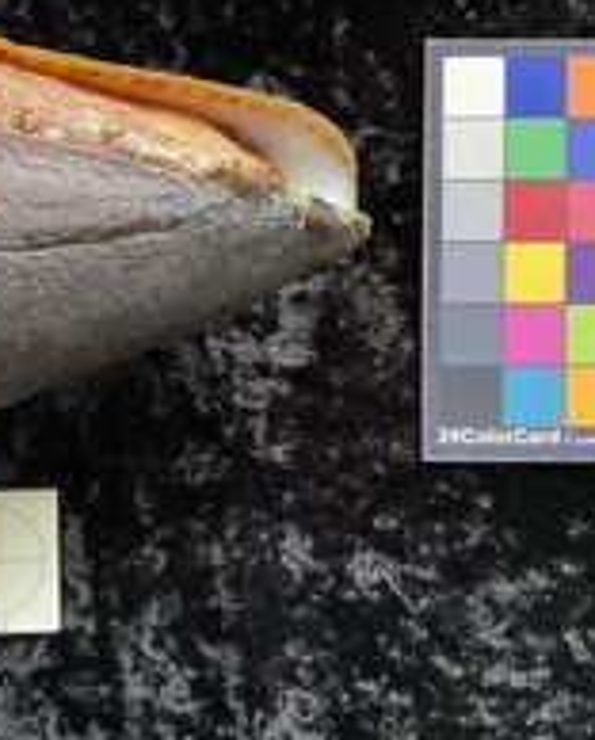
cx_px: 65
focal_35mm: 51
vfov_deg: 36.5
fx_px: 1119
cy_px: 303
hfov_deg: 28.7
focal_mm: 3
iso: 250
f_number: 1.8
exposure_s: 1/40
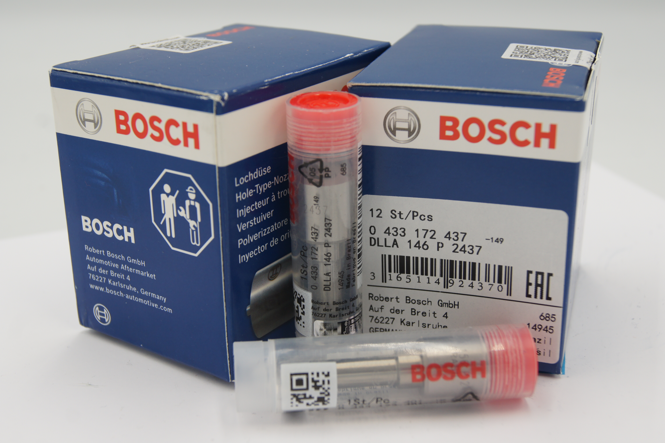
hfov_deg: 37.9
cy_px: 222
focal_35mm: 52
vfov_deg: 25.7
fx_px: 969
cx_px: 332
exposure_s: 1/125
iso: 200
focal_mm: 35
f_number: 5.6
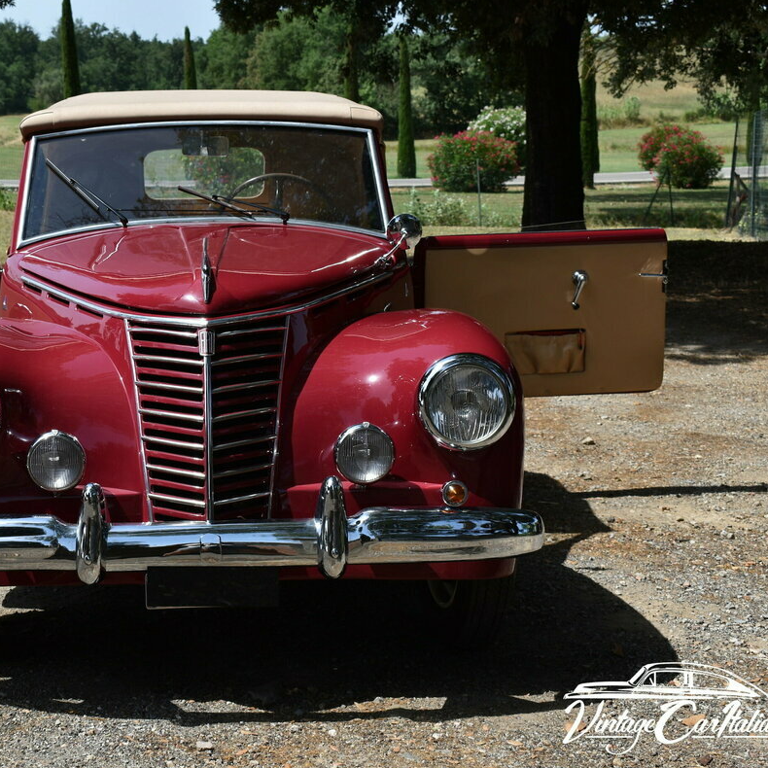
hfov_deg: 27.4
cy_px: 386
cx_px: 205
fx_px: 1556
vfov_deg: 27.7
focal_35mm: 62
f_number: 8
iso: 100
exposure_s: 1/250
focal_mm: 32
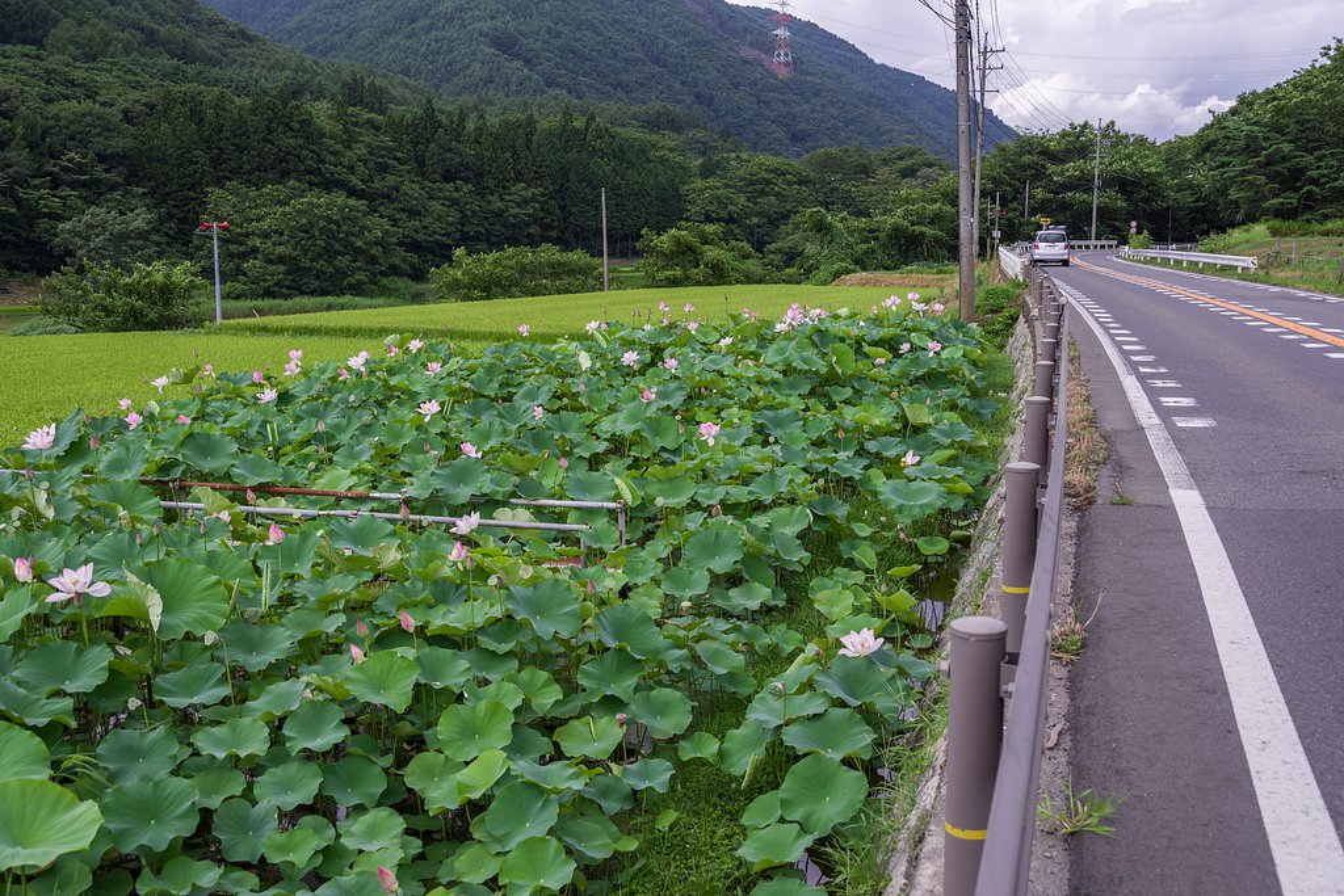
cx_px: 672
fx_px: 1381
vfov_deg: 36.0
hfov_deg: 51.9
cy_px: 448
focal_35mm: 37
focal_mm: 37
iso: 100
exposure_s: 1/320
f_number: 5.6
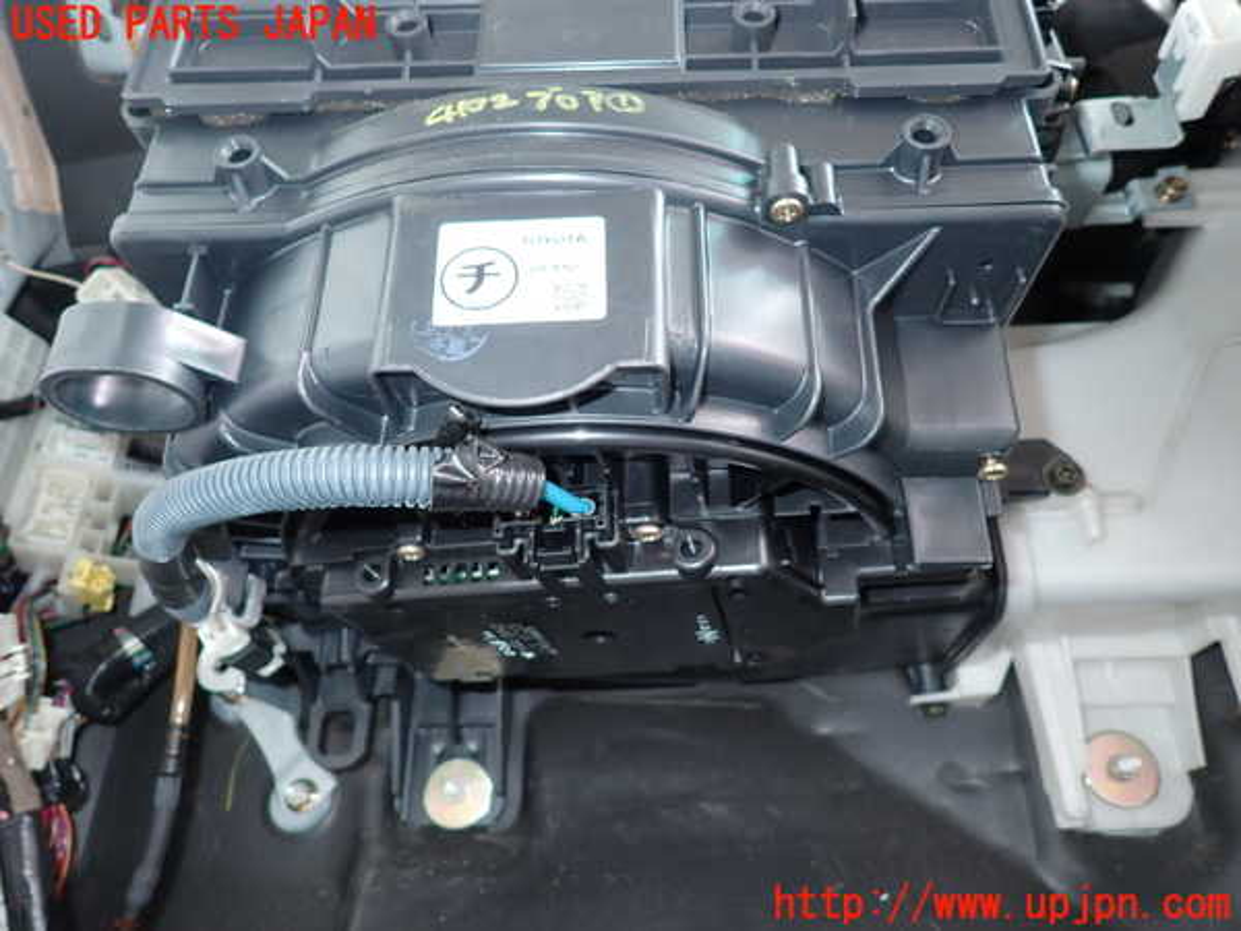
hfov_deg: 69.4
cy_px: 466
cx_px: 620
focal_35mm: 25
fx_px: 896
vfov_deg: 54.9
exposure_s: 1/30
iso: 200
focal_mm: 4.5
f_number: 2
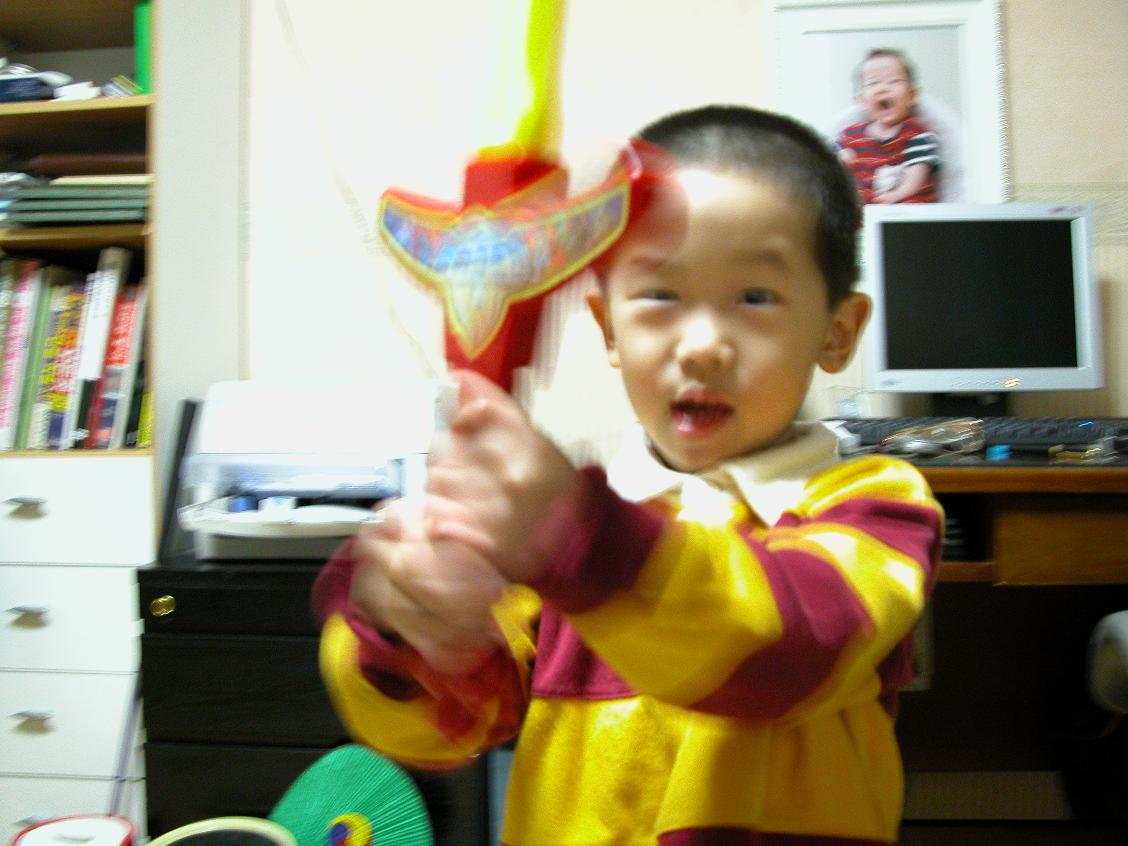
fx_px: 1108
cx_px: 564
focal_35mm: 34
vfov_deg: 41.8
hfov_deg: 54.0
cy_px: 423
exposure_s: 1/4.7
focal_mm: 8.9
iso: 397
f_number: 2.8
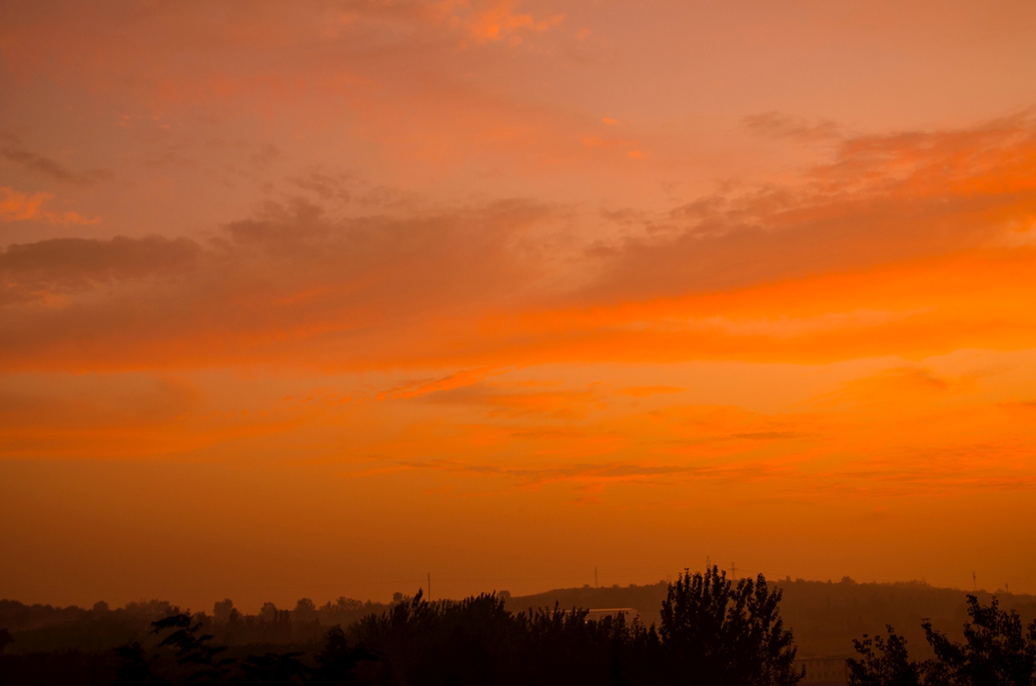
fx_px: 1379
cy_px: 343
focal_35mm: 48
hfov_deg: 41.2
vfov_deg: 28.0
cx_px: 518
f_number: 6.3
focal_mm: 32
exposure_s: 1/30
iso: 100
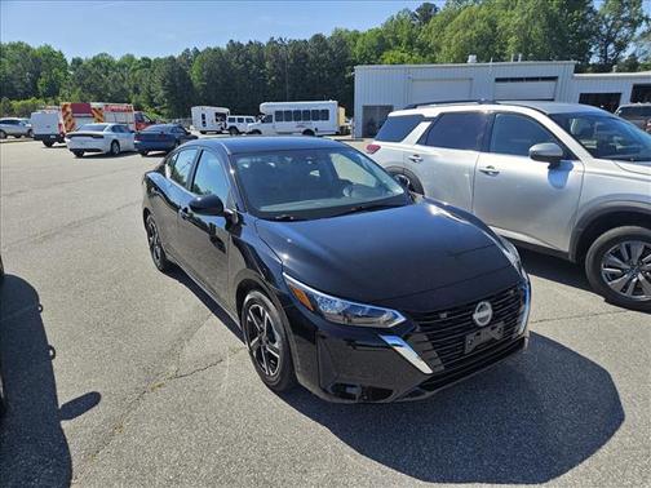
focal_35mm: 23
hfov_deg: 73.9
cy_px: 244
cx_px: 326
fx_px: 433
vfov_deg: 58.9
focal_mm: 5.4
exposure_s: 1/1429
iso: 25
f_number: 1.8
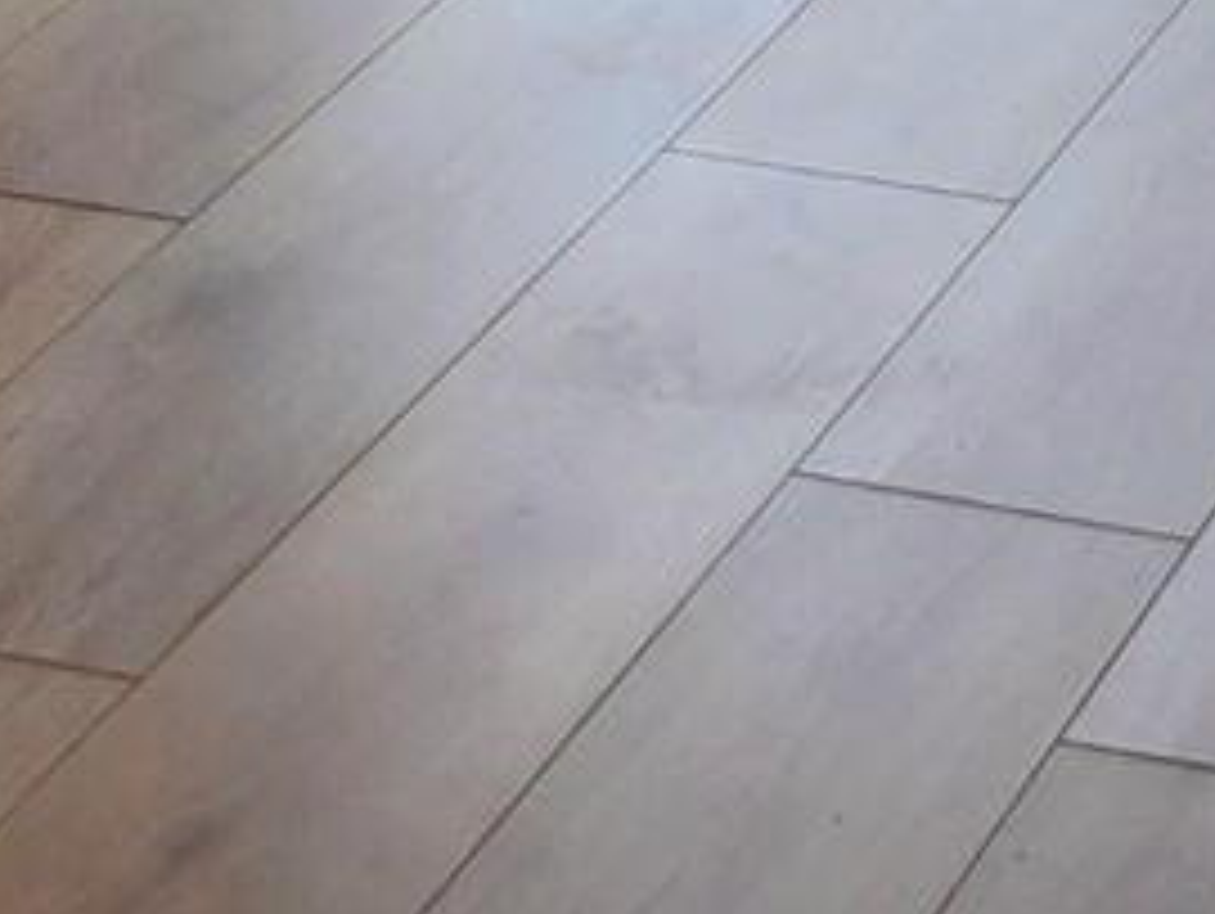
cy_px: -1747
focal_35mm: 154
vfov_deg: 8.3
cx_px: 1418
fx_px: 5410
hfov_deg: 12.5
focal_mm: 5.4
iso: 40
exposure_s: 1/243
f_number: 1.8
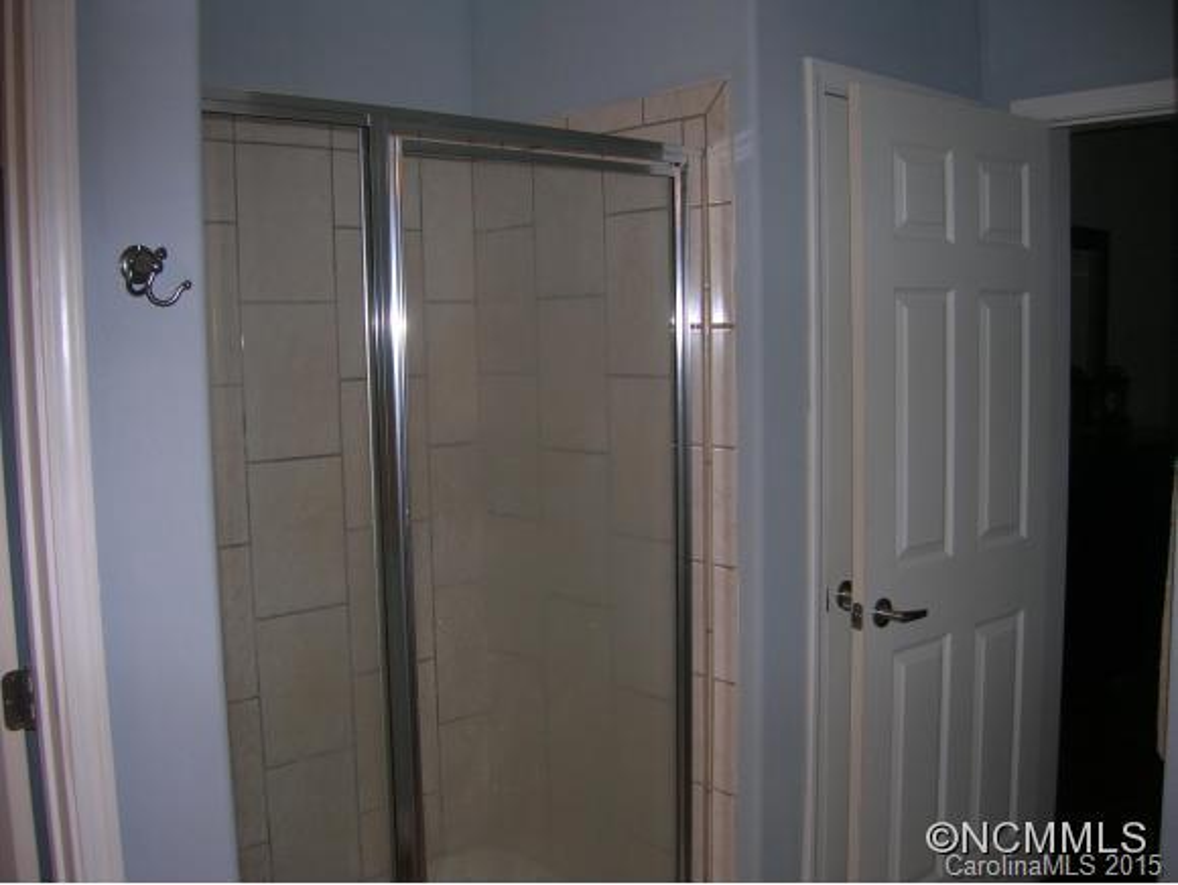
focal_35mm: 34
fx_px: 1158
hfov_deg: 53.9
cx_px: 589
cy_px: 442
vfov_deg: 41.8
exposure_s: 1/60.1
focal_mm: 5.7
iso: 50
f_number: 2.9
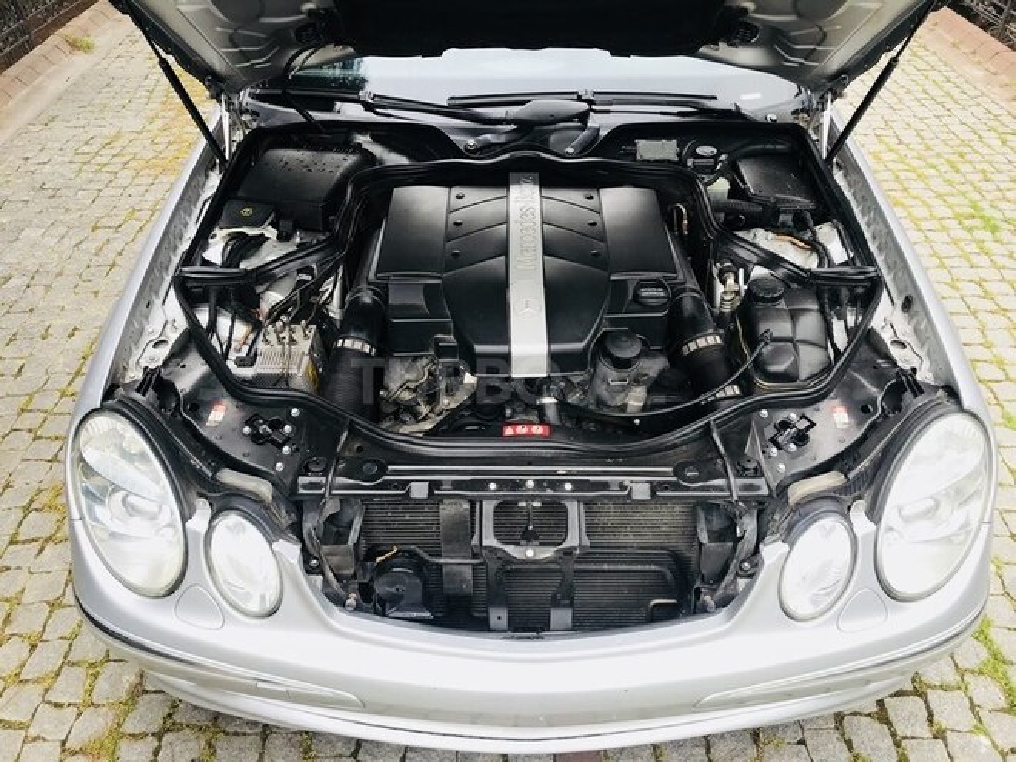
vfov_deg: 49.7
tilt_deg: -42.3
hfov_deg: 63.4
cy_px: 381
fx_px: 822
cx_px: 508
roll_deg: +0.6
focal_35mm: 28
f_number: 1.8
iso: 20
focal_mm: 3.99
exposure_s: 1/141
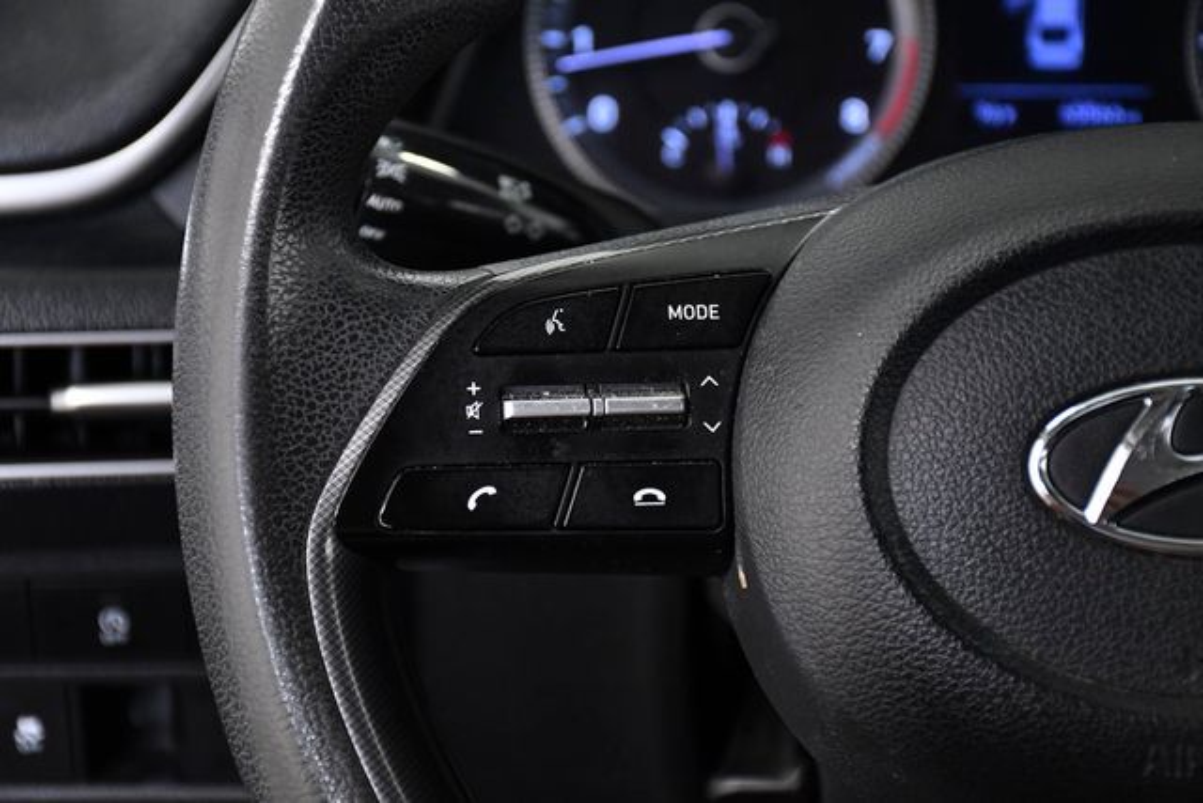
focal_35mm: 90
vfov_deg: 15.2
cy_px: 402
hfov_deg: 22.6
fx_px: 3008
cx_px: 602
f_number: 5
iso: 2500
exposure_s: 1/200
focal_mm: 60
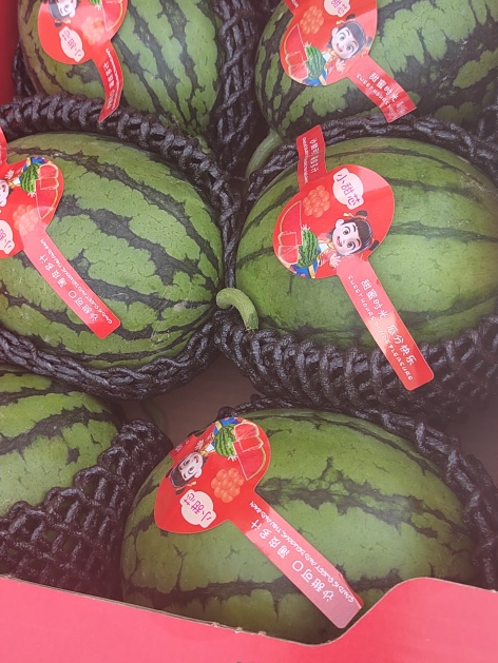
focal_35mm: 39
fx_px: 748
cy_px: 289
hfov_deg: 36.7
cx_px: 207
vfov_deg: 47.7
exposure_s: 1/100
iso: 160
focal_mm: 5.52
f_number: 1.9
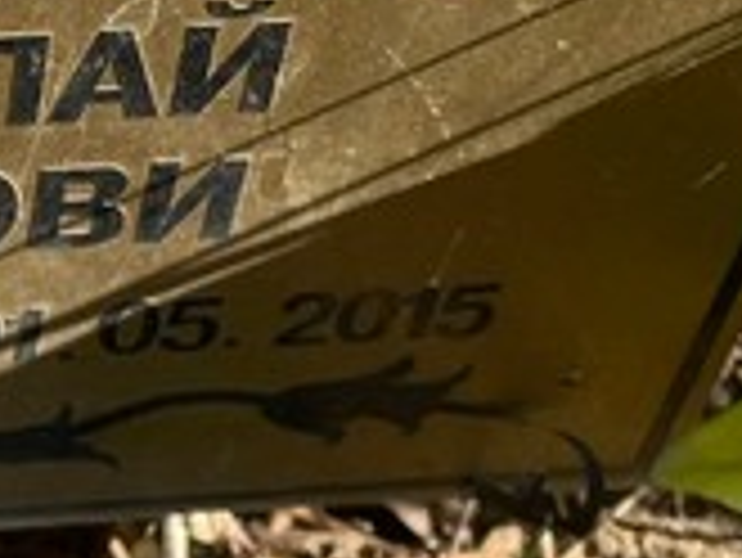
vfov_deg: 11.8
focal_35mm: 126
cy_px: 202
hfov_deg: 14.7
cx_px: -306
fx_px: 2703
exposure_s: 1/458
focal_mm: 4.2
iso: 32
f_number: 1.6
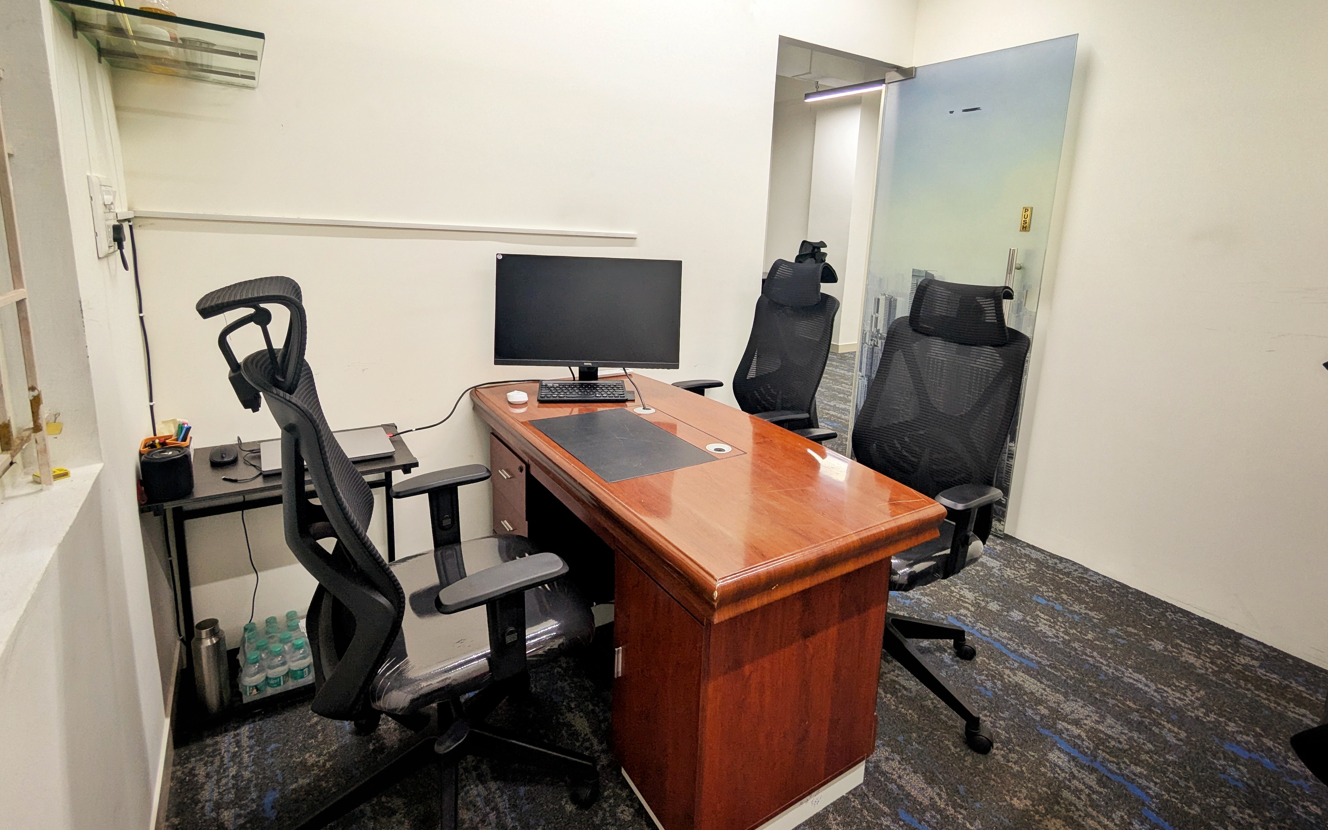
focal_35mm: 17
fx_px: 615
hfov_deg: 94.4
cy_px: 340
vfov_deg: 67.5
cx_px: 664
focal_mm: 2.35
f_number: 2.2
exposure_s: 1/25
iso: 51
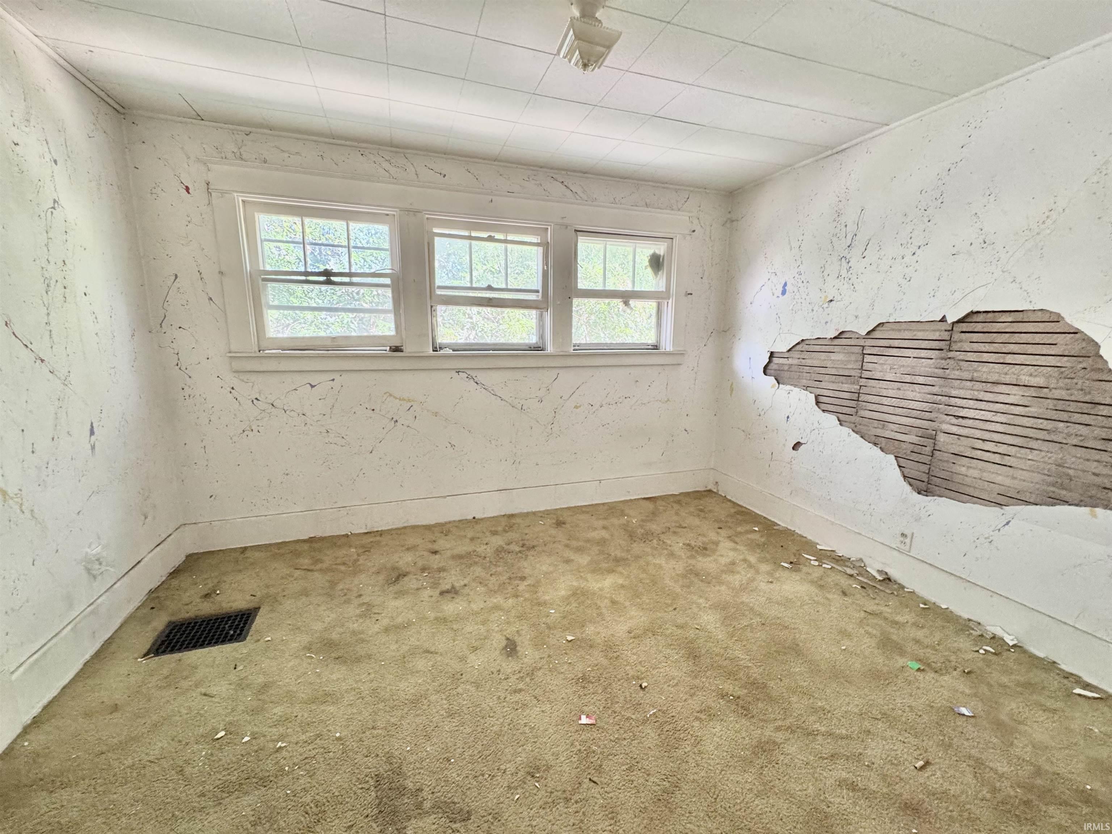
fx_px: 450
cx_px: 556
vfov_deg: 85.7
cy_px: 417
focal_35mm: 14
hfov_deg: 102.1
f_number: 2.2
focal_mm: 2.22
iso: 320
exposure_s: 1/62
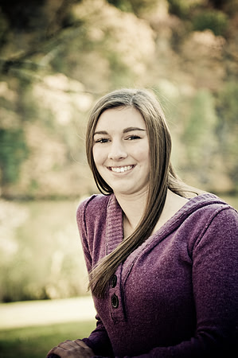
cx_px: 119
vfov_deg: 21.9
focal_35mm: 93
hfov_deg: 14.7
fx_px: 924
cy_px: 179
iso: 100
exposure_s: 1/125
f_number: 2.8
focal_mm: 62
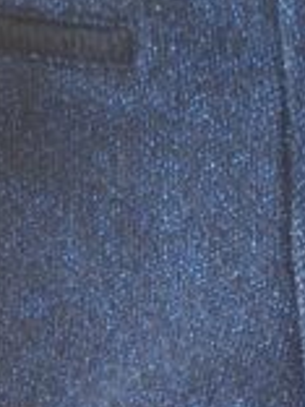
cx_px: 347
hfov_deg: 12.3
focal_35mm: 118
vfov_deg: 15.9
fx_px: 1386
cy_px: 527
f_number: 1.8
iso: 500
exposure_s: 1/25
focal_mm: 5.54
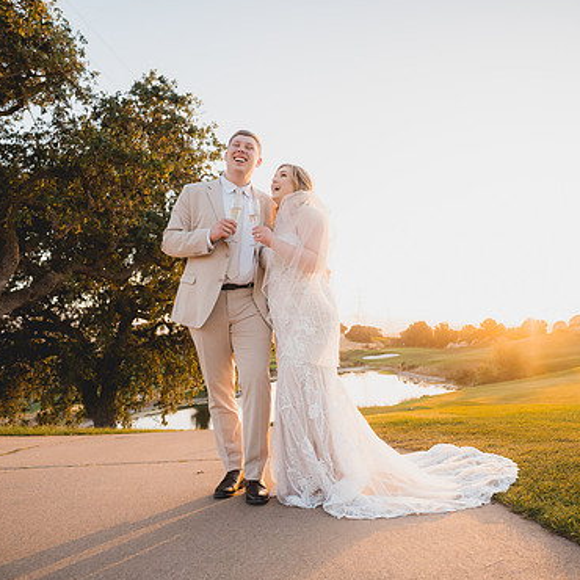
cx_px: 332
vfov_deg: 65.0
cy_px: 297
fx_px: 455
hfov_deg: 64.7
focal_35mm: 24
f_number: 2.8
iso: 1250
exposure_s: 1/1250
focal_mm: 18
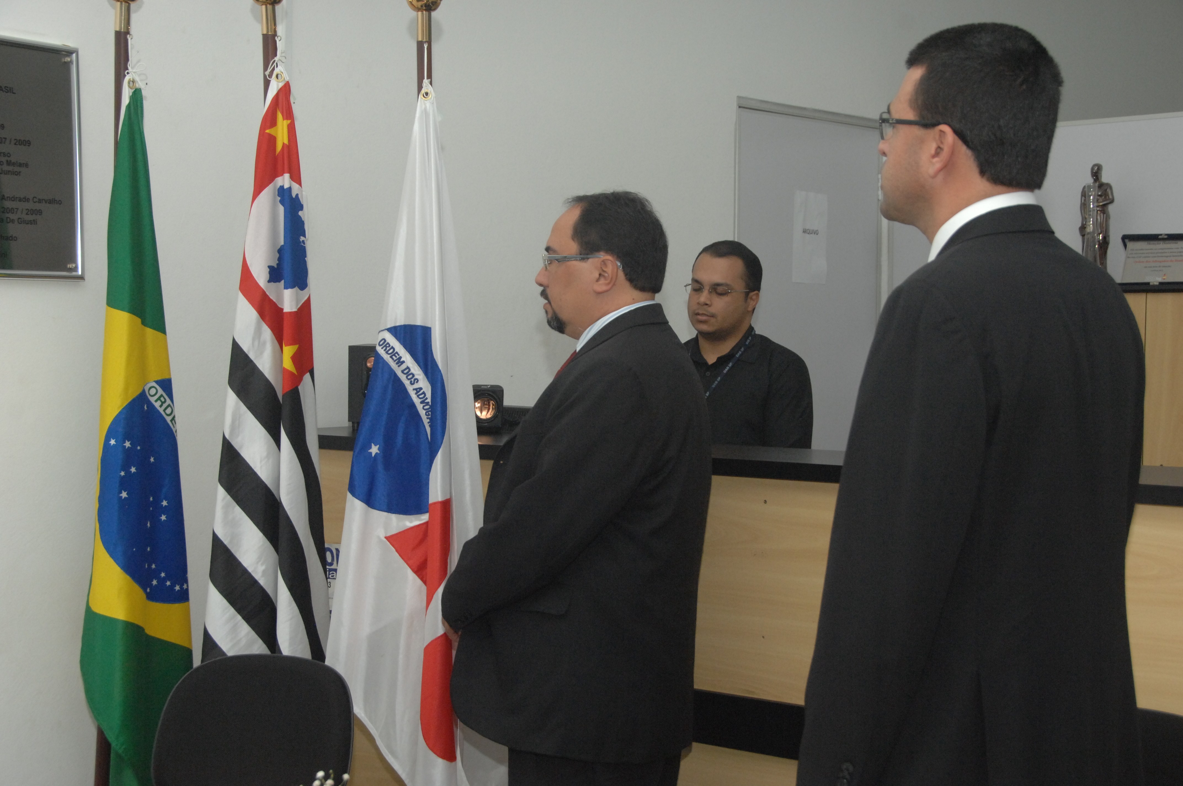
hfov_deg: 35.1
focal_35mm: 57
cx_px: 592
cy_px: 393
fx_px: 1871
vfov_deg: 23.7
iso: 800
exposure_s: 1/250
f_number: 7.1
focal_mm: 38
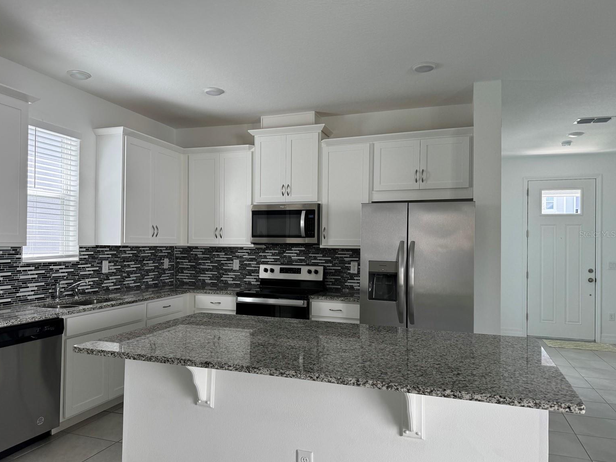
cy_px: 234
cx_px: 296
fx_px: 445
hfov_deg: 69.4
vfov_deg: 54.9
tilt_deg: +0.0
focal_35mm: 25
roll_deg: -0.8
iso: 100
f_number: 1.78
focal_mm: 6.76
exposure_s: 1/121
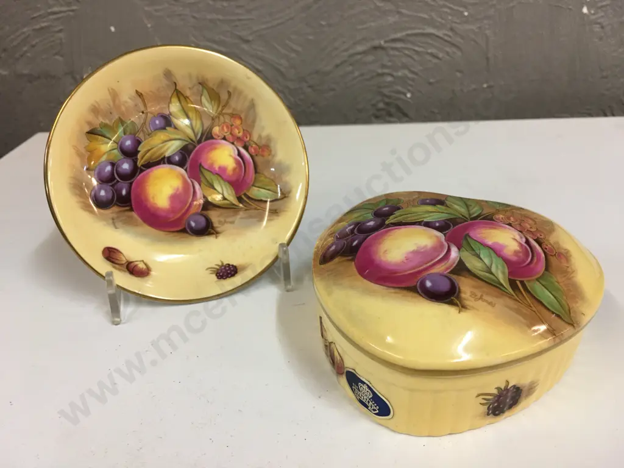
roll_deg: +0.0
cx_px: 312
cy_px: 234
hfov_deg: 61.7
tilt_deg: -23.5
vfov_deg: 48.2
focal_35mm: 29
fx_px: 523
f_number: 2.2
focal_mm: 4.15
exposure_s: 1/33
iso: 64
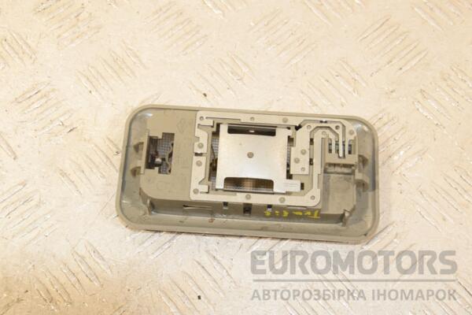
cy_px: 158
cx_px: 236
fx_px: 826
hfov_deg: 31.9
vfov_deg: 21.6
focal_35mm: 63
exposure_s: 1/200
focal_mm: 42
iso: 1600
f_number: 9
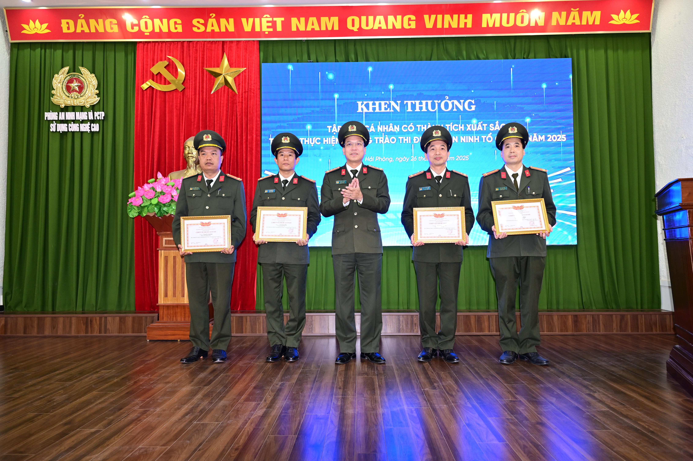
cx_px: 346
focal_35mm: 24
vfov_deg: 53.1
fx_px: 462
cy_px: 230
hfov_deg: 73.8
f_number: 4
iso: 1600
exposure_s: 1/160
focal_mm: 24
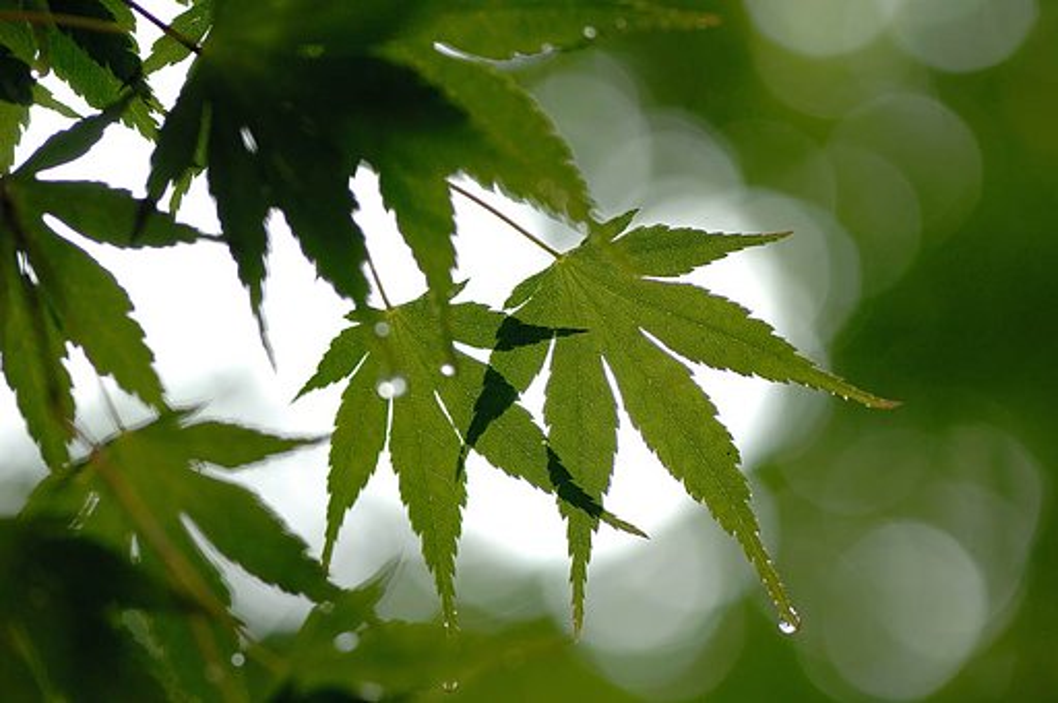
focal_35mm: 158
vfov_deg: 8.7
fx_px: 4623
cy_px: 352
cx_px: 529
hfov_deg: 13.1
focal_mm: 105
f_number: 4.5
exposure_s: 1/200
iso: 200
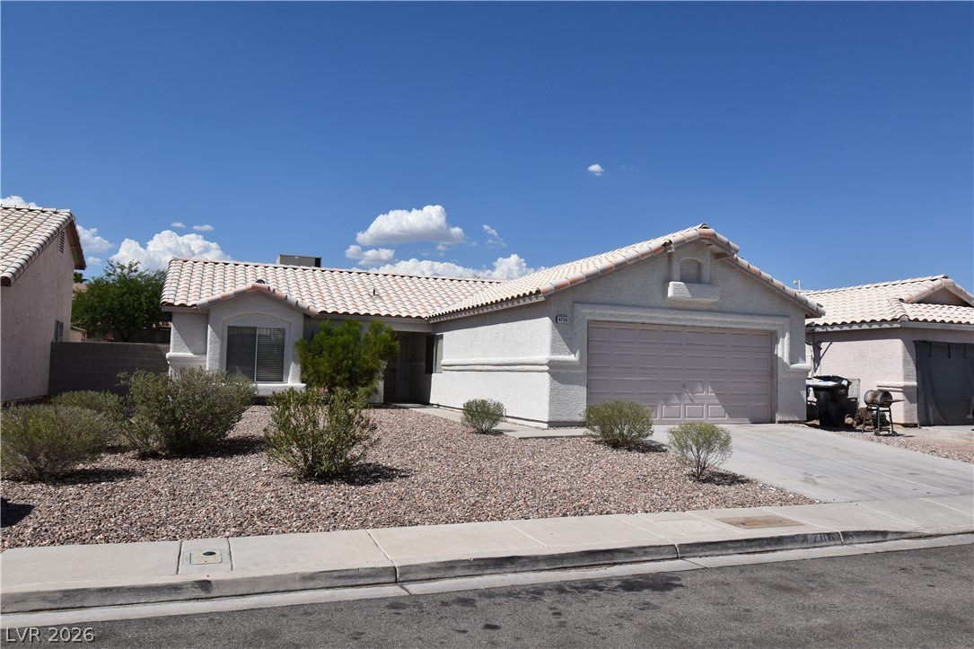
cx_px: 487
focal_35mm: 26
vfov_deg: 50.4
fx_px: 690
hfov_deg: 70.4
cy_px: 324
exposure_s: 1/500
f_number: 11
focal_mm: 17
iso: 200
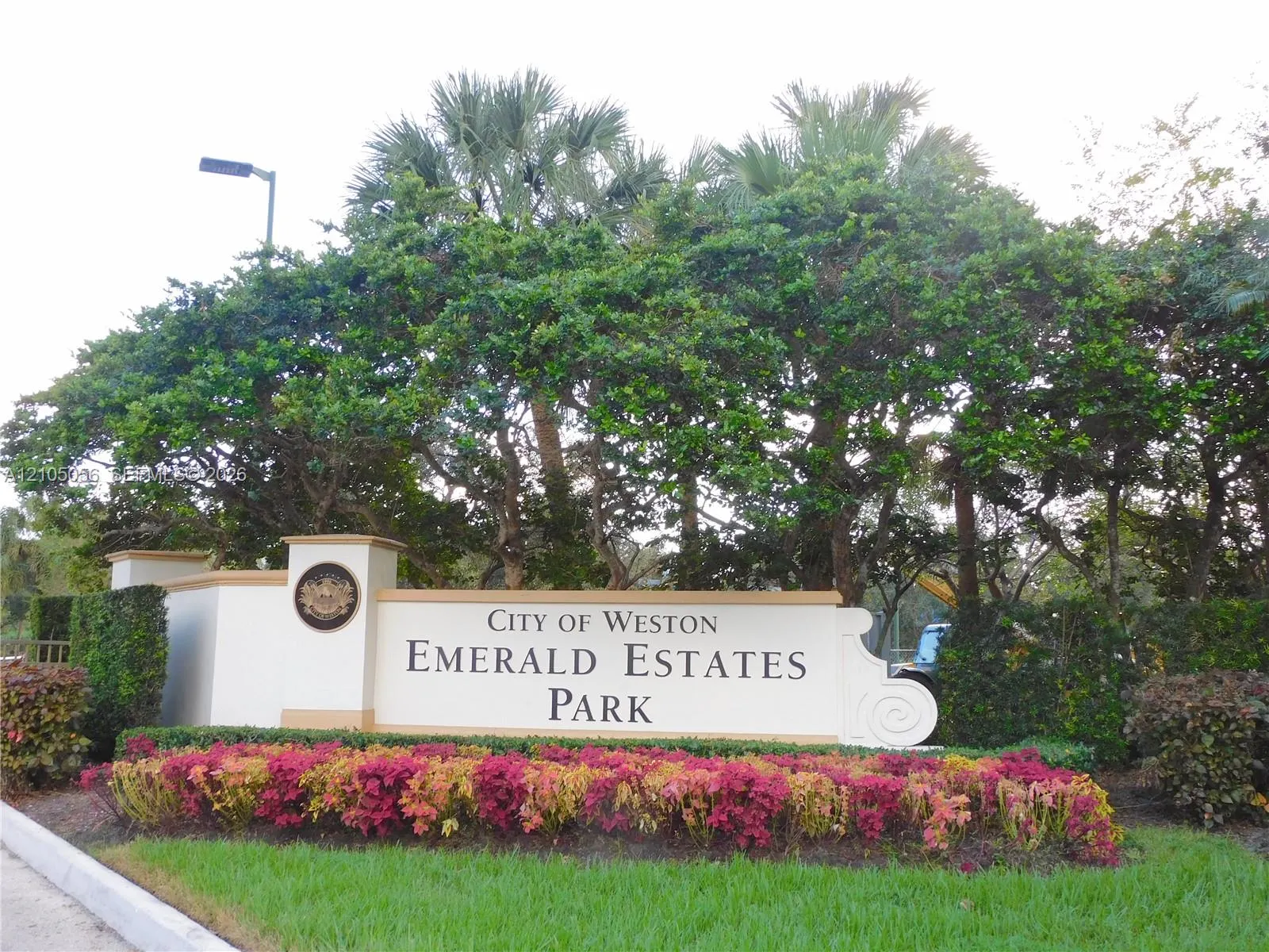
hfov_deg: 52.6
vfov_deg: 40.7
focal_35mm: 35
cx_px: 634
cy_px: 476
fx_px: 1283
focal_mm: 6.3
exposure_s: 1/125
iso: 125
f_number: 3.8
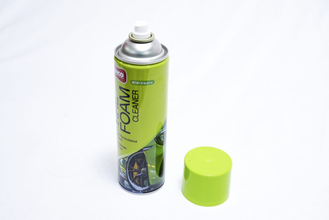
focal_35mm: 50
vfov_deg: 27.0
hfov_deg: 39.6
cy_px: 110
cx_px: 164
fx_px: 457
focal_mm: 50
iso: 3200
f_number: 8
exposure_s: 1/250
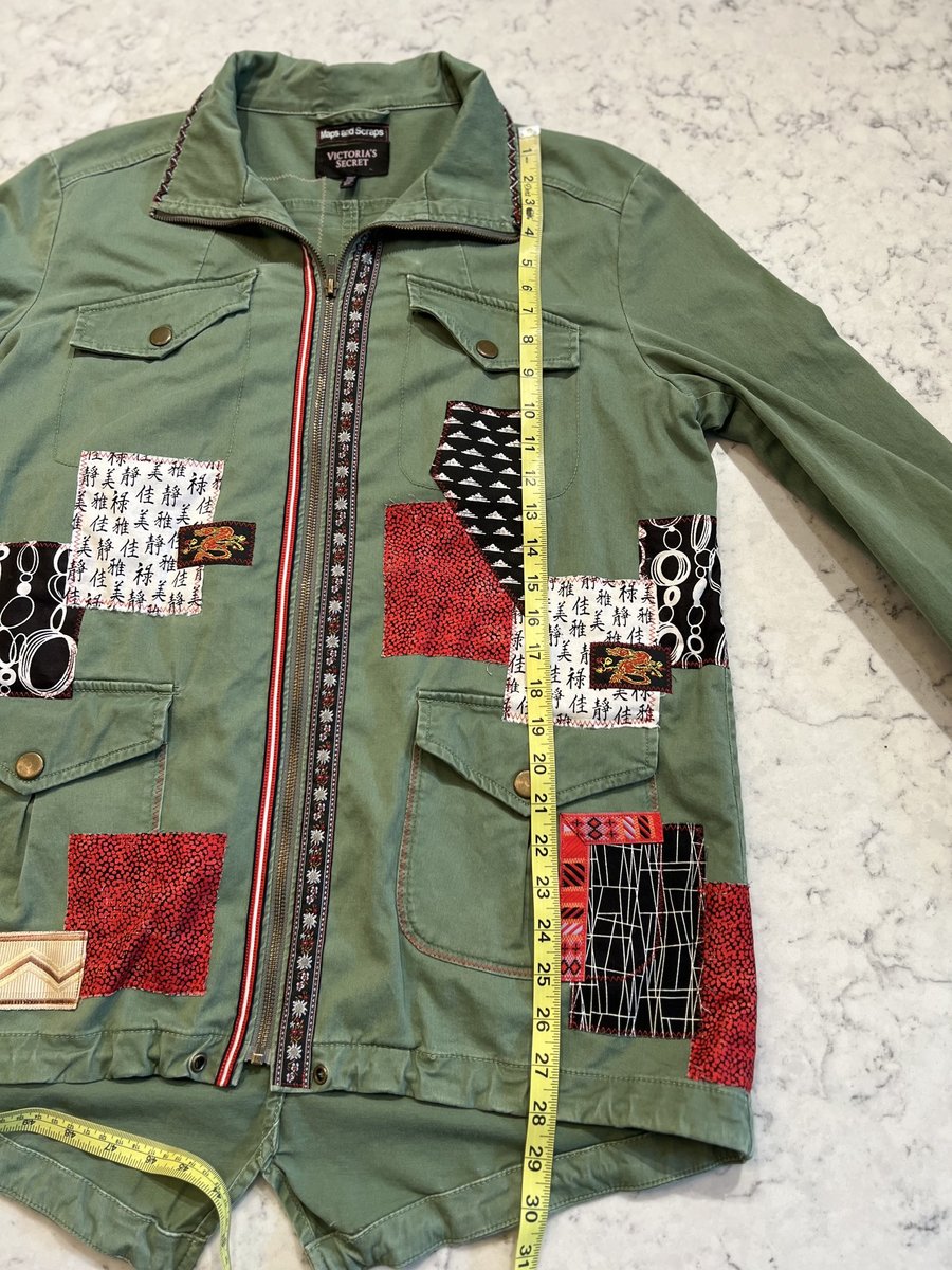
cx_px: 476
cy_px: 635
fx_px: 953
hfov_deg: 53.1
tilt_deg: -72.6
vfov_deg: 67.3
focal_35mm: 26
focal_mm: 5.7
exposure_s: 1/120
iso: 125
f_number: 1.5
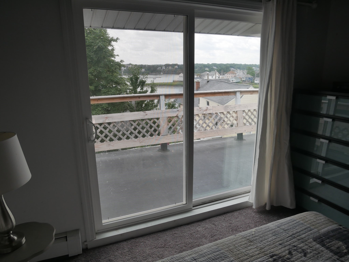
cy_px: 131
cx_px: 174
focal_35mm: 24
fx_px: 242
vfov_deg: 56.8
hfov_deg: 71.6
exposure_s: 1/250
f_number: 5.6
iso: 200
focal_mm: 12
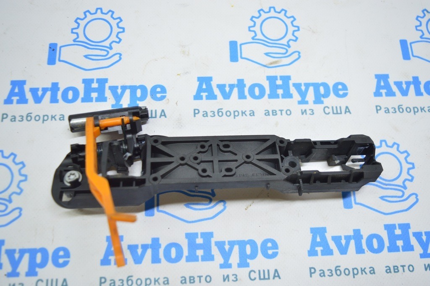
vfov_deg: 38.3
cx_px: 215
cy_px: 143
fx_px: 412
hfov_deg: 55.1
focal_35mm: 34
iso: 400
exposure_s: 1/50
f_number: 3.8
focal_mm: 23
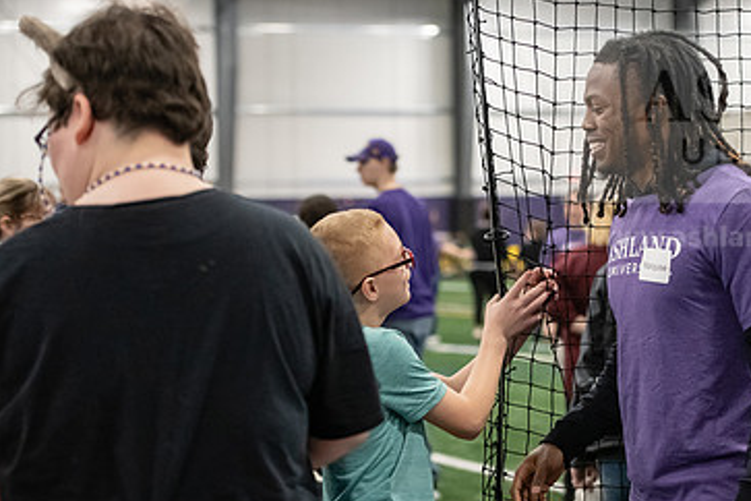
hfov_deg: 18.2
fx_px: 2336
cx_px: 499
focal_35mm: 112
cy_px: 281
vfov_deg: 12.2
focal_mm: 70
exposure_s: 1/320
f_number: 3.2
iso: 4000
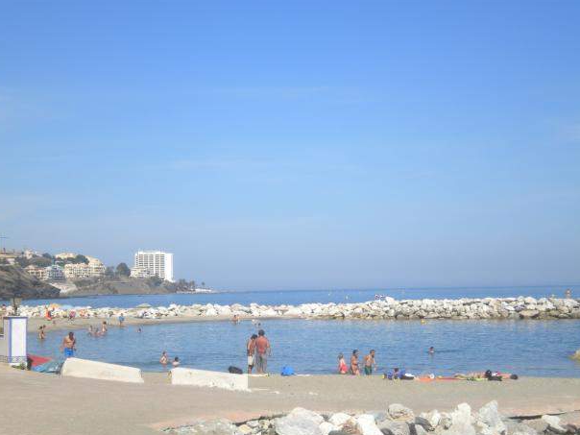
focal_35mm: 72
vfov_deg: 20.4
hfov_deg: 27.0
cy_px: 209
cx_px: 282
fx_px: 1206
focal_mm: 12.3
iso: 80
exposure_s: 1/422
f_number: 6.5
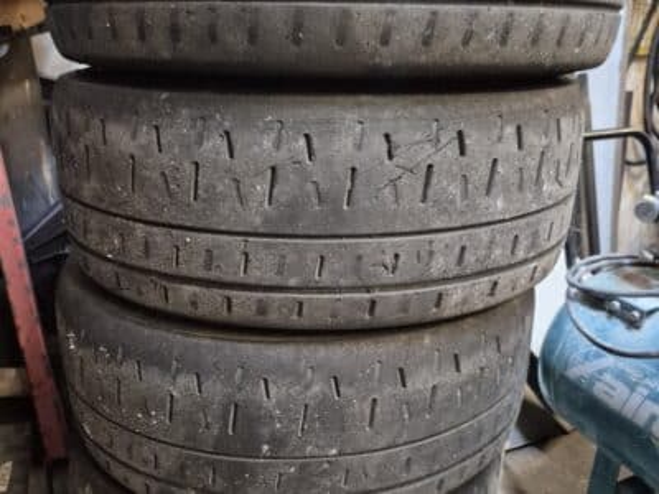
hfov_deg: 73.9
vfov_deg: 58.9
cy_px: 247
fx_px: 438
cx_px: 330
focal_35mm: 23
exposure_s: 1/33
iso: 1600
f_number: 1.8
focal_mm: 5.4
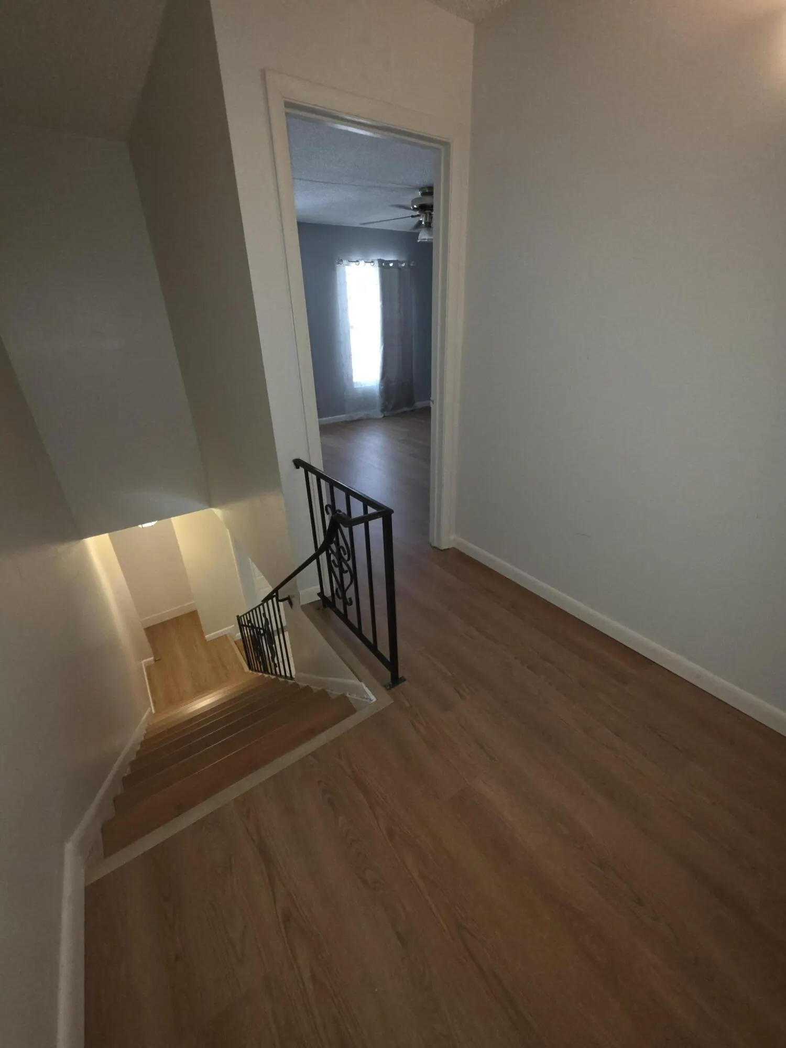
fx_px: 394
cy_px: 524
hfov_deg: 89.9
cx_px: 393
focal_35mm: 13
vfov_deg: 106.2
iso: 250
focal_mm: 2.2
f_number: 1.9
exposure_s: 1/60
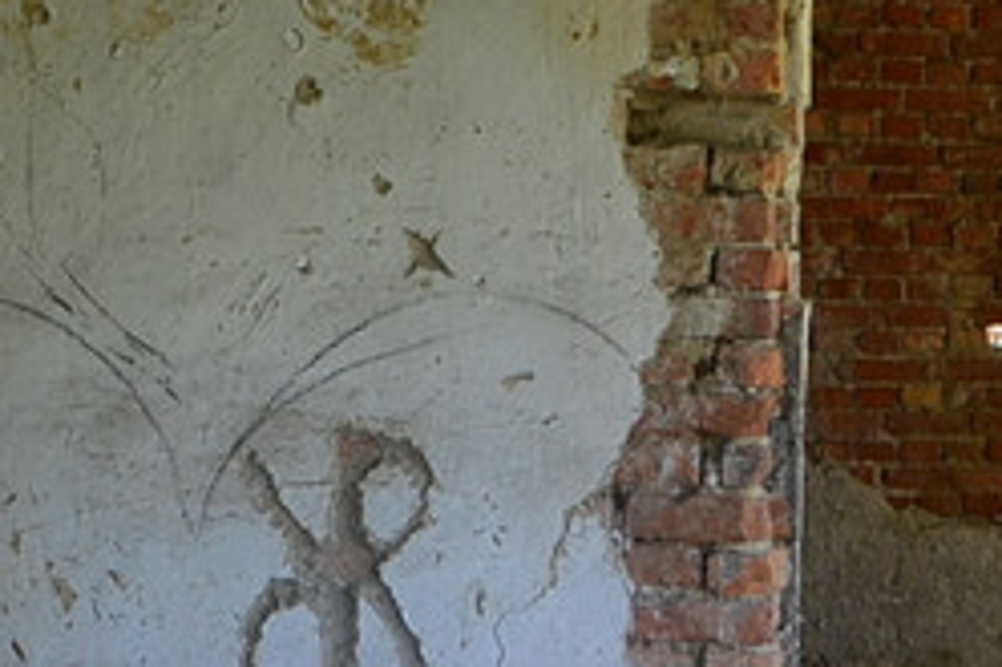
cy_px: 251
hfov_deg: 16.4
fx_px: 3433
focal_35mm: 123
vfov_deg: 11.1
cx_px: 861
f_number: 2.8
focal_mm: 17
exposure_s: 1/50
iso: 200
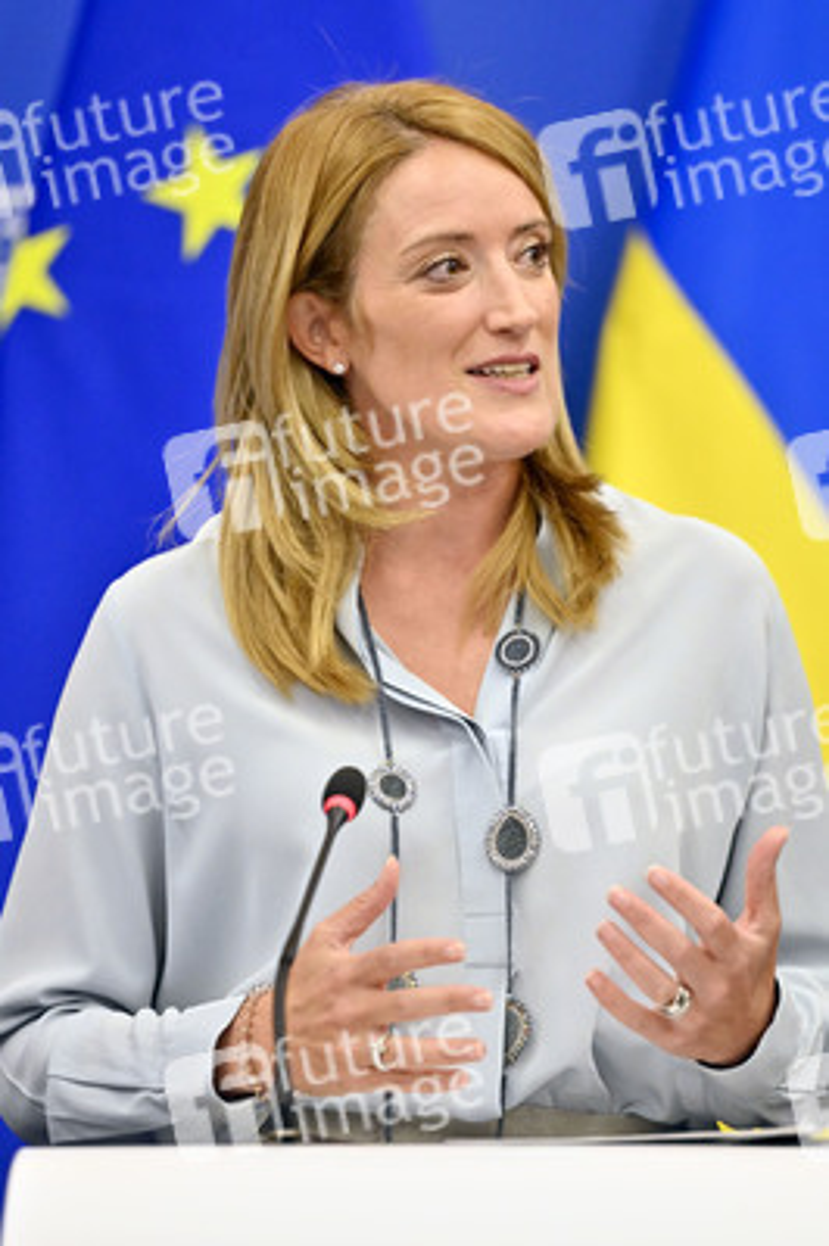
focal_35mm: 190
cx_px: 414
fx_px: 6574
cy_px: 623
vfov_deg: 10.8
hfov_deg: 7.2
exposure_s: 1/640
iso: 4000
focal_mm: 190
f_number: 2.8
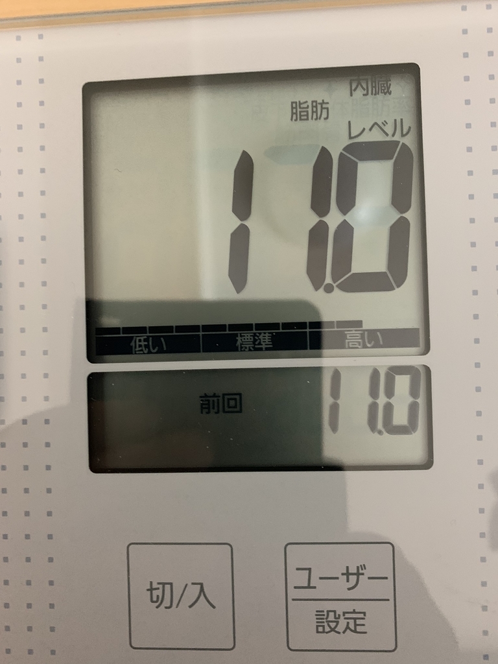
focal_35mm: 26
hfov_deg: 53.1
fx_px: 499
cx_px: 249
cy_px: 332
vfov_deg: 67.3
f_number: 1.8
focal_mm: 4.25
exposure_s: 1/35
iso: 400
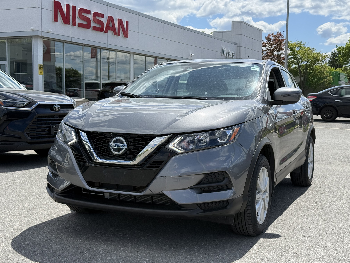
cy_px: 132
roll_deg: -0.5
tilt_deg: -4.4
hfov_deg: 39.7
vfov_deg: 30.3
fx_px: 485
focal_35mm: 48
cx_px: 175
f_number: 1.78
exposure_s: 1/6024
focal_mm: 6.76
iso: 80
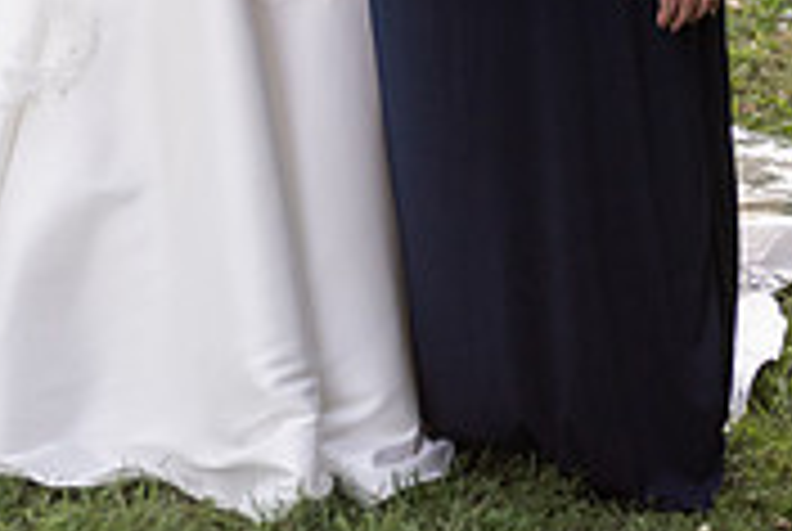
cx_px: 315
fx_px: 3261
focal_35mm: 148
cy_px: -194
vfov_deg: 9.1
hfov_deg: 13.8
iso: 2000
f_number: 2.8
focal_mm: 58
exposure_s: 1/4000
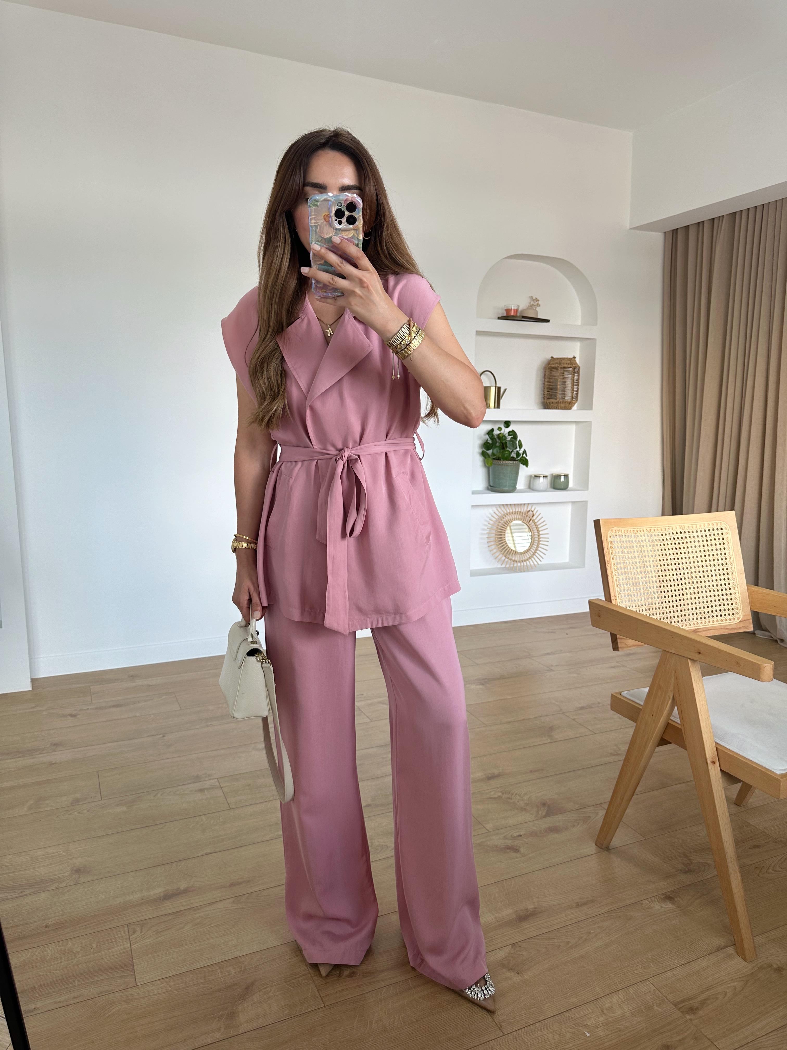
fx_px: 728
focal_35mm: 24
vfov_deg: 71.6
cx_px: 394
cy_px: 525
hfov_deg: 56.8
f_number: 1.78
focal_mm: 6.86
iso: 80
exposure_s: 1/100
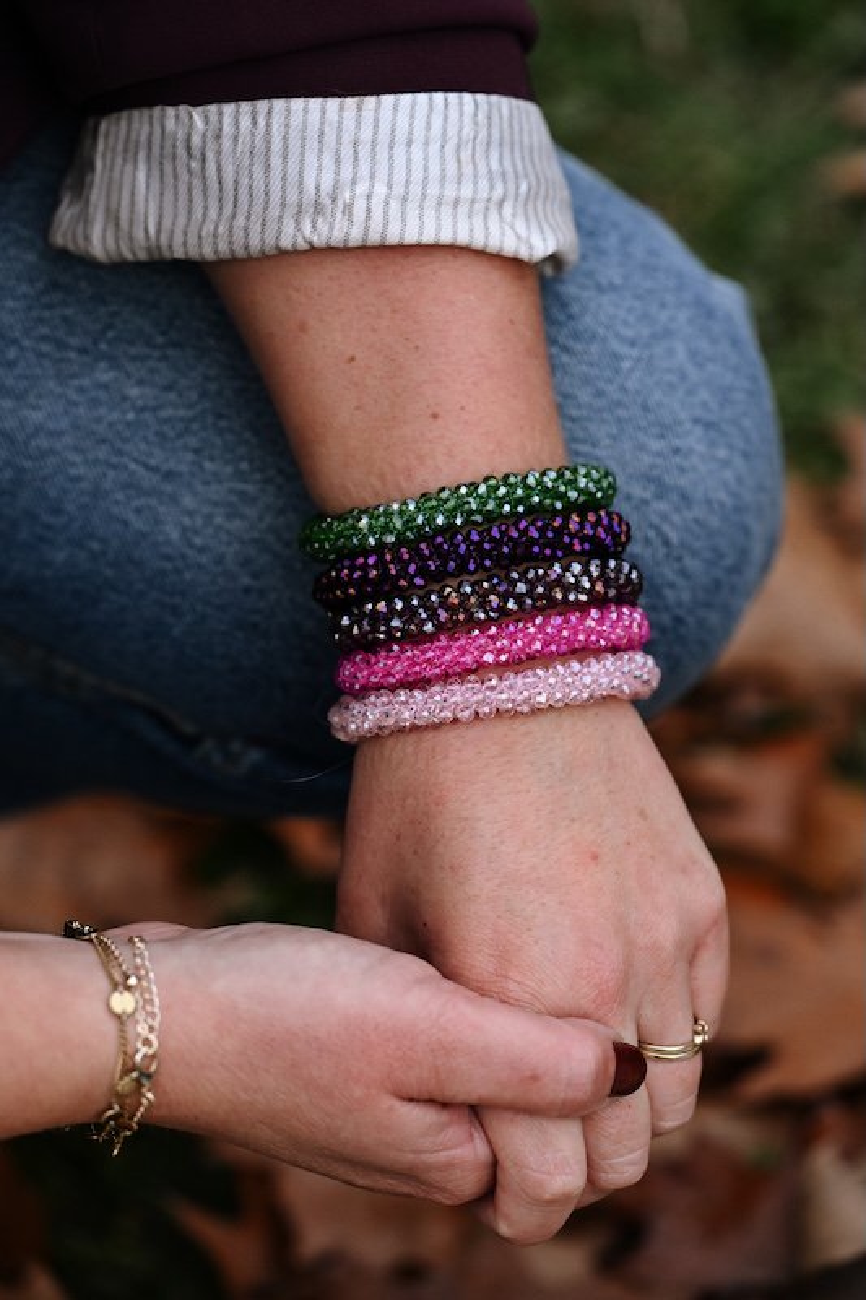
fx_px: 4873
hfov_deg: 10.2
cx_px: 433
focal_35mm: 135
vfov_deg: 15.2
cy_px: 650
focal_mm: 135
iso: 1600
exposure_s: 1/1600
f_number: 4.5
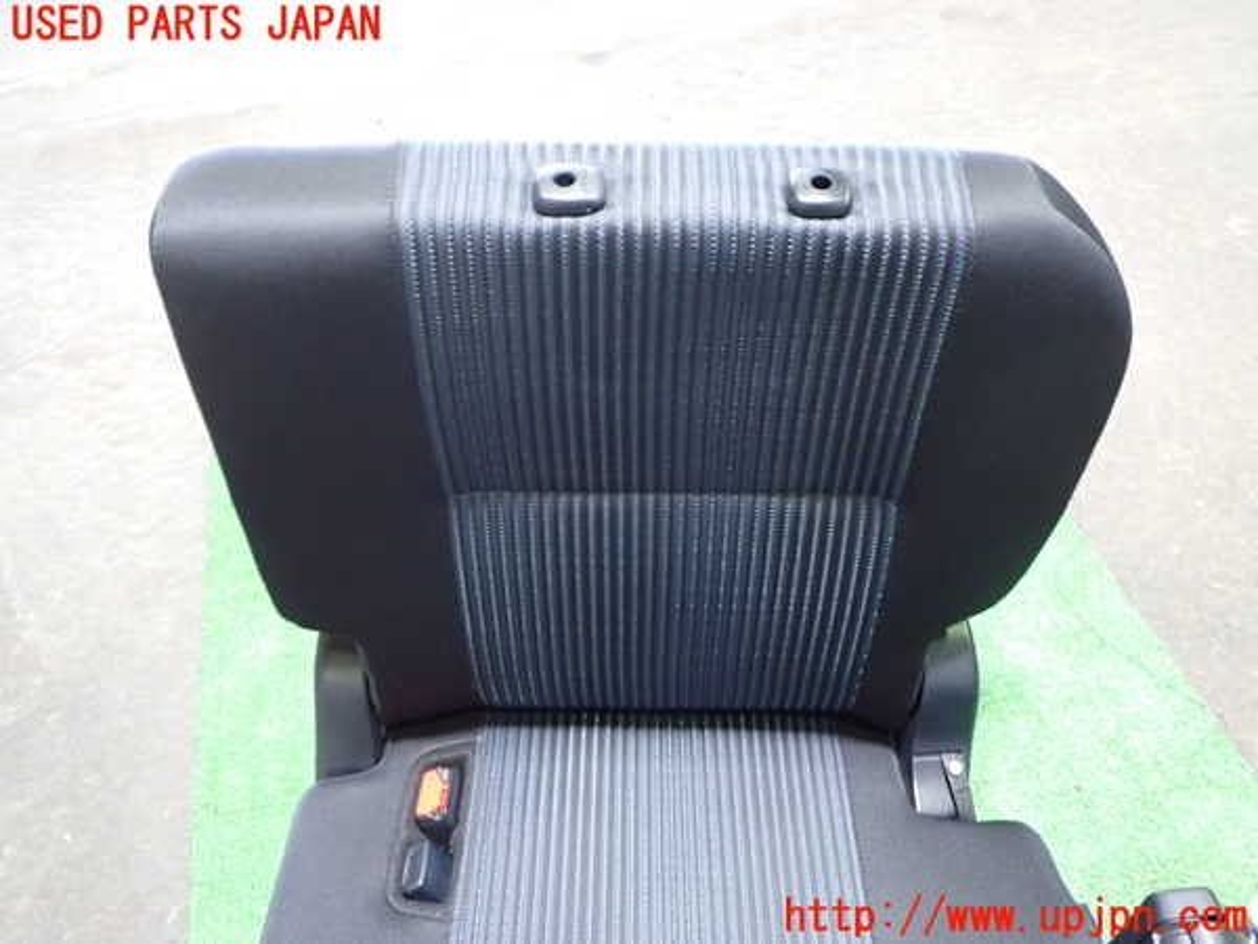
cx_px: 629
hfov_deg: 60.0
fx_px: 1090
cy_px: 472
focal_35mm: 30
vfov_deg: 46.8
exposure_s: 1/30
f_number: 2.3
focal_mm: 5.4
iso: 800
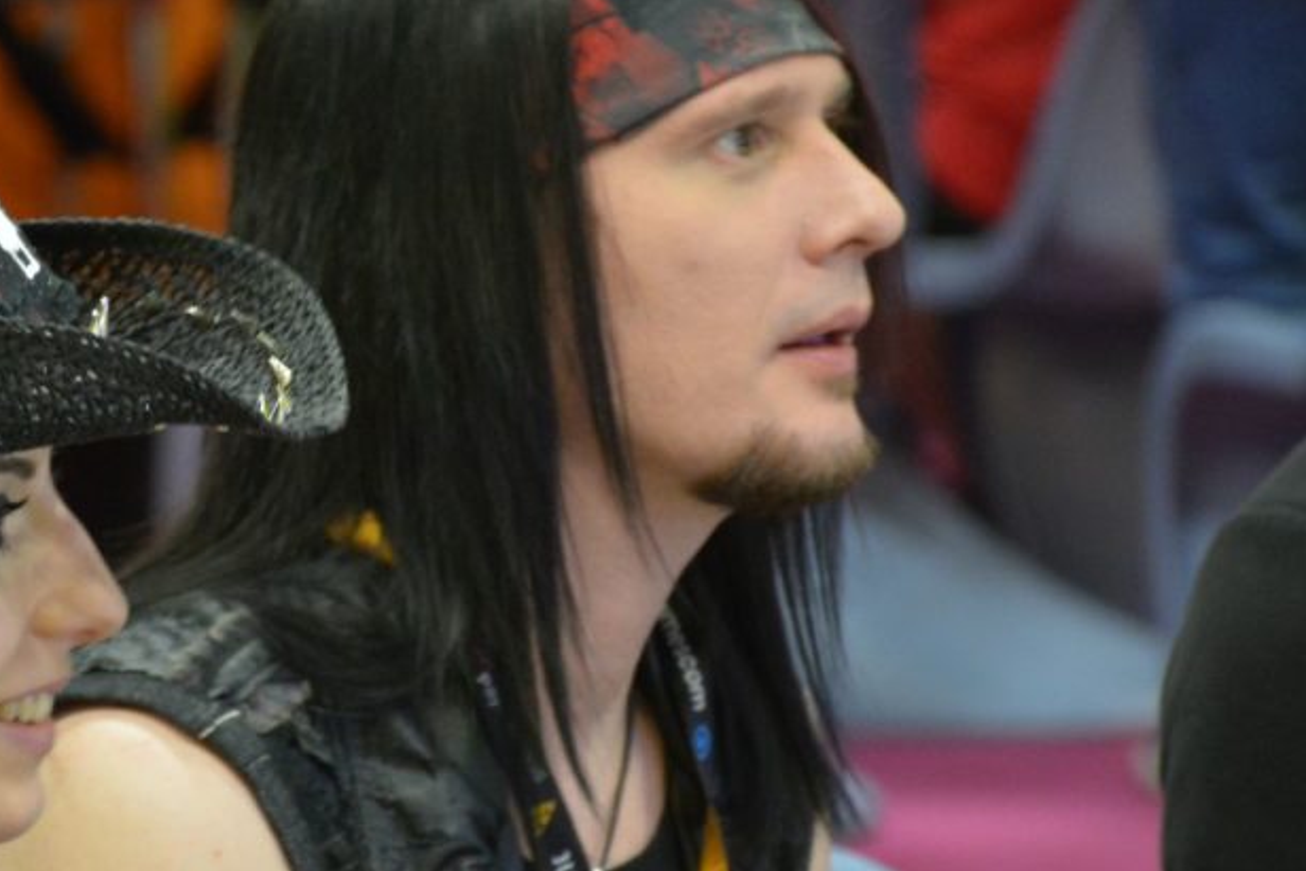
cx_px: 324
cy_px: 616
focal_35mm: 349
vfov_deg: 3.9
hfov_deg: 5.9
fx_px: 12663
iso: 3200
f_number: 5.6
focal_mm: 140
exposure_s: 1/20
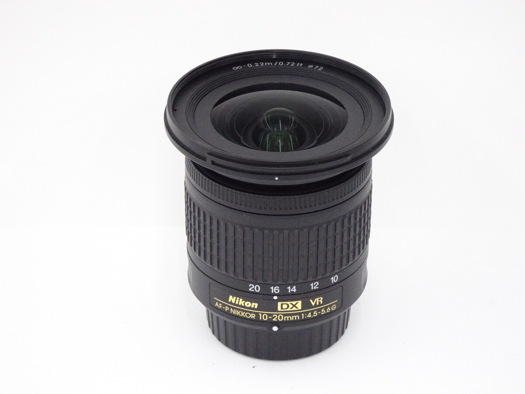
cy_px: 197
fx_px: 1699
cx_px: 262
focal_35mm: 112
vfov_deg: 13.2
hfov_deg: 17.6
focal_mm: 19.1
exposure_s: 1/125
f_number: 5.6
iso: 1250
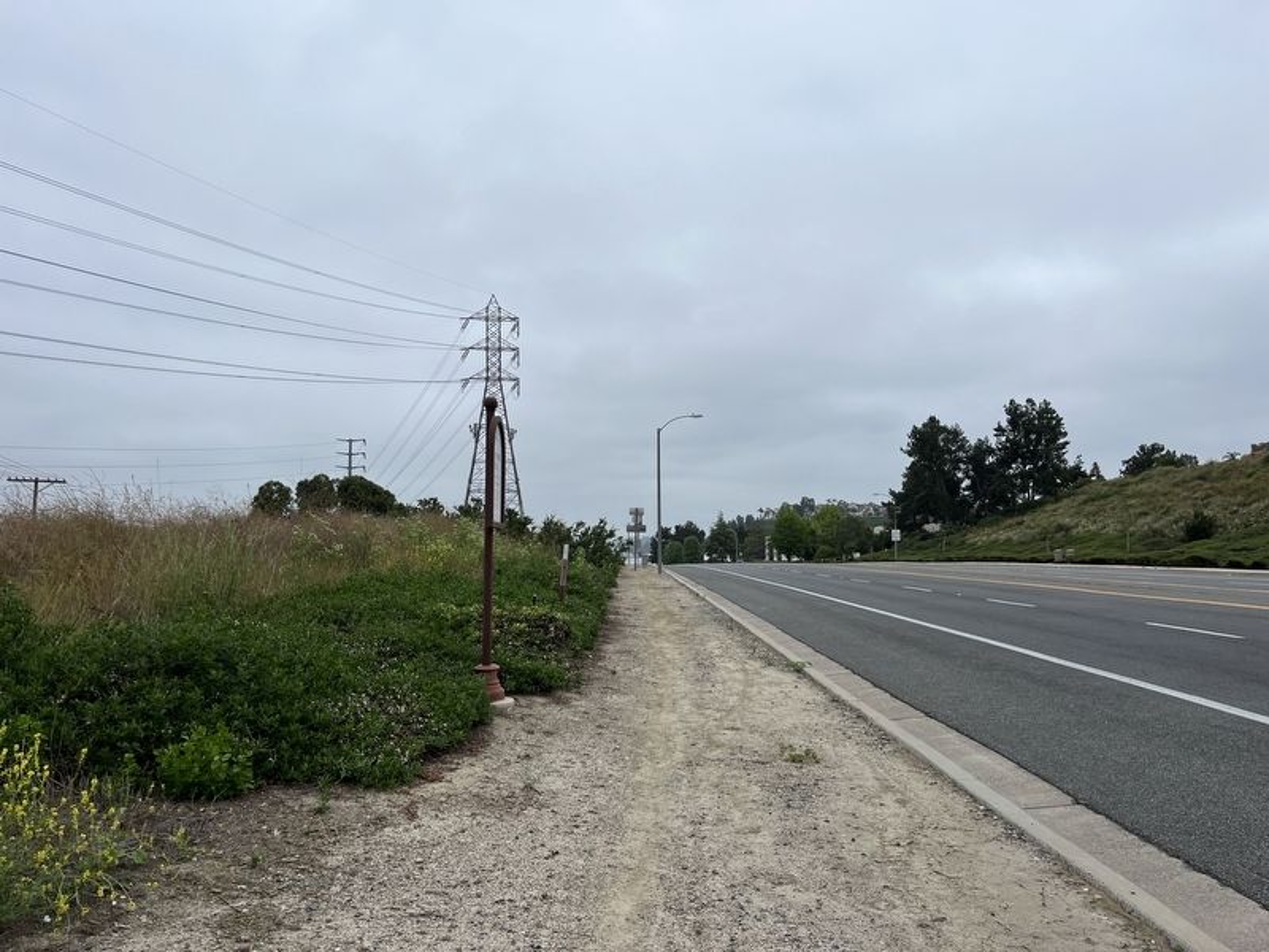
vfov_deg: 53.1
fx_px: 953
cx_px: 634
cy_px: 476
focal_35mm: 26
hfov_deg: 67.3
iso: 50
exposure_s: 1/1957
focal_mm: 5.1
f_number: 1.6
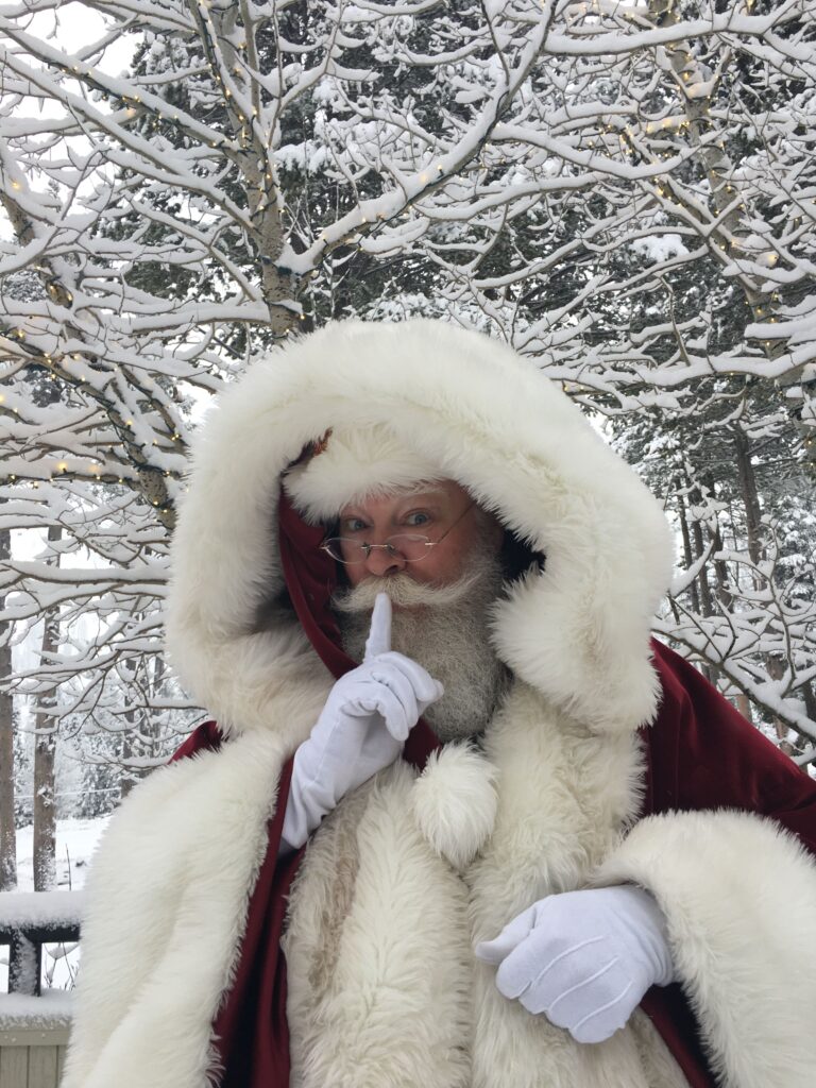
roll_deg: +2.5
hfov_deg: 48.2
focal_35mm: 29
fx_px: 911
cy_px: 544
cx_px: 408
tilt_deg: +14.7
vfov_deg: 61.7
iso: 25
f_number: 2.2
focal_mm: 4.15
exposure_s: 1/187
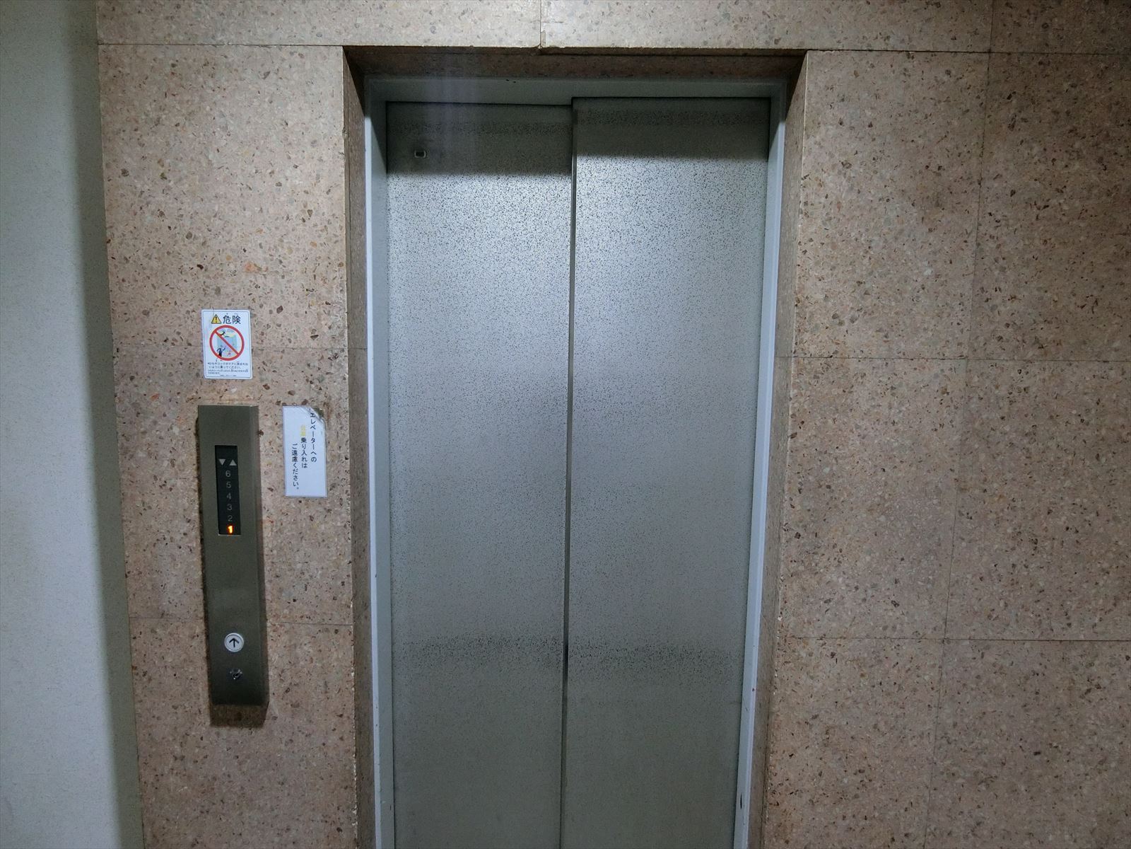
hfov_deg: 84.7
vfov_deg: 68.7
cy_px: 424
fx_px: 621
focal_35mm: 19
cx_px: 566
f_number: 2.7
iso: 400
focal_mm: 4.06
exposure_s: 1/30
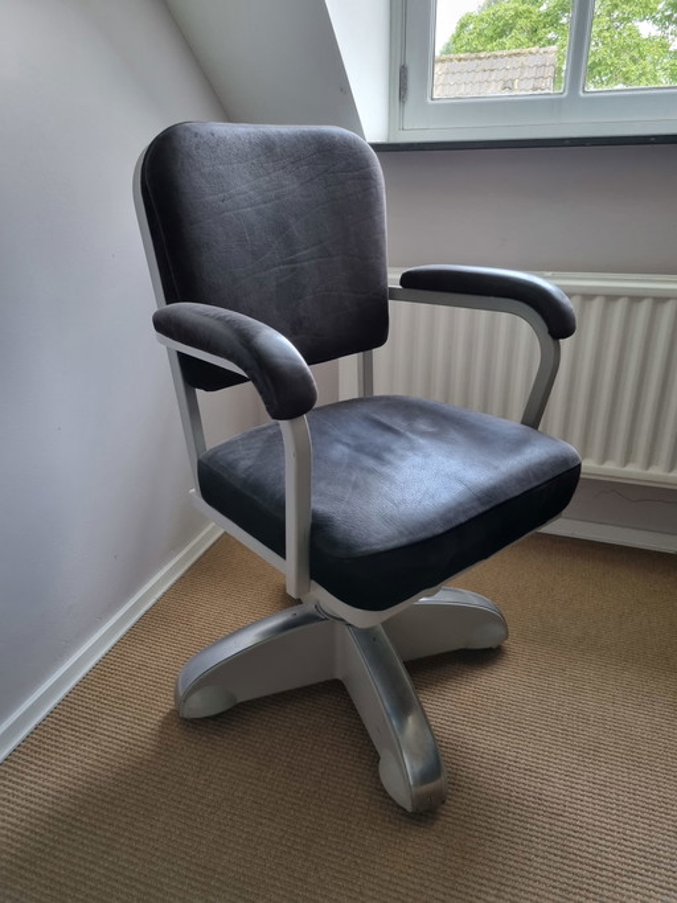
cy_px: 452
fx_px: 678
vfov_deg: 67.3
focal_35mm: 26
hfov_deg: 53.0
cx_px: 338
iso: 320
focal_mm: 5.4
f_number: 1.8
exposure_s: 1/100
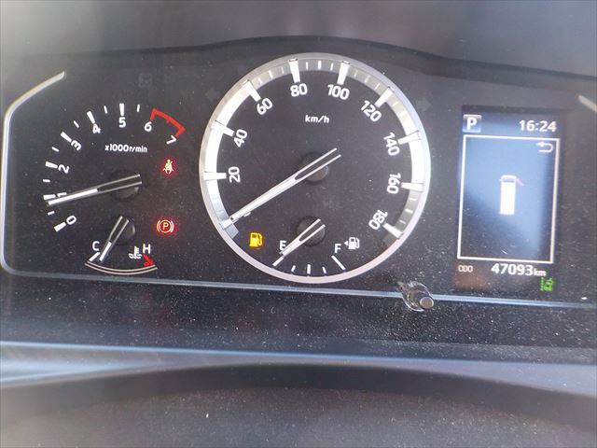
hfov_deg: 60.0
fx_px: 517
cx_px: 298
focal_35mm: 30
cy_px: 224
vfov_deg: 46.8
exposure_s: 1/30
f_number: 3.3
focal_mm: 4.1
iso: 250
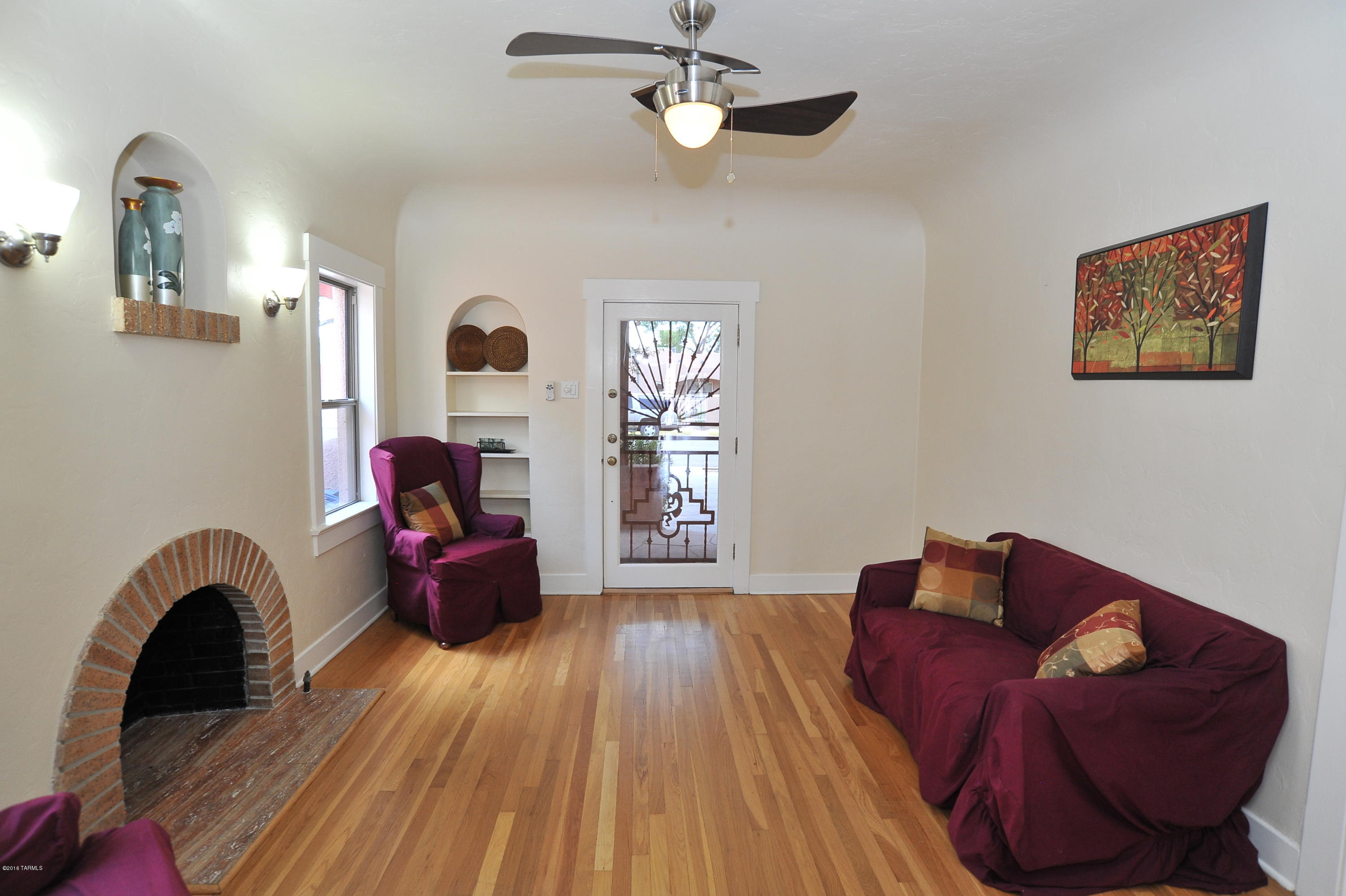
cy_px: 448
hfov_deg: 90.0
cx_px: 673
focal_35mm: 18
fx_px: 673
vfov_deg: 67.3
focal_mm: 18
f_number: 8
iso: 1000
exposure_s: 1/40
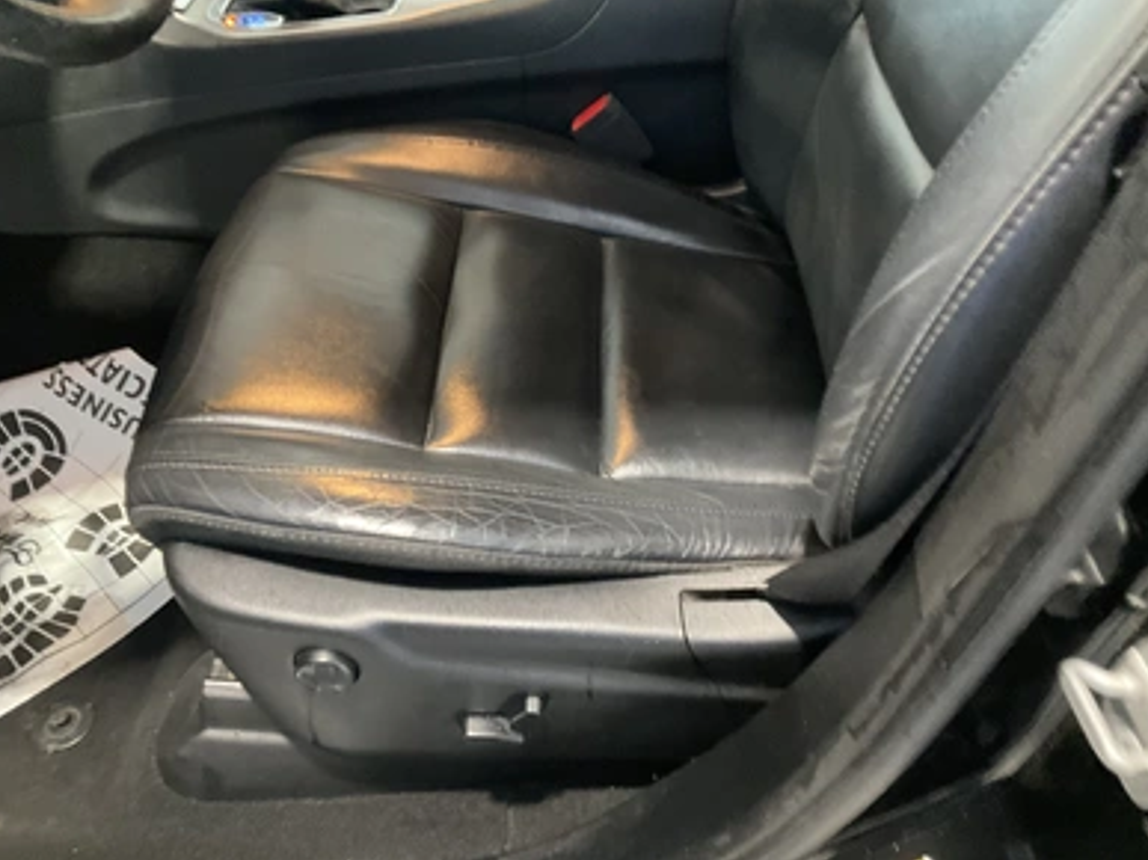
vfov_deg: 46.8
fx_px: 995
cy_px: 418
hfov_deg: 60.0
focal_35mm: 30
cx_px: 578
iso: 400
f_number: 1.8
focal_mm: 3
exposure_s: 1/30
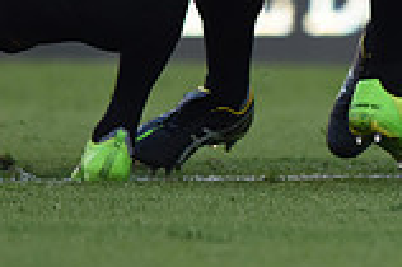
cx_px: 412
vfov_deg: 0.9
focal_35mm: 1545
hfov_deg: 1.3
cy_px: -202
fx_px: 17234
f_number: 4
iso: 1000
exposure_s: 1/1250
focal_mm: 420
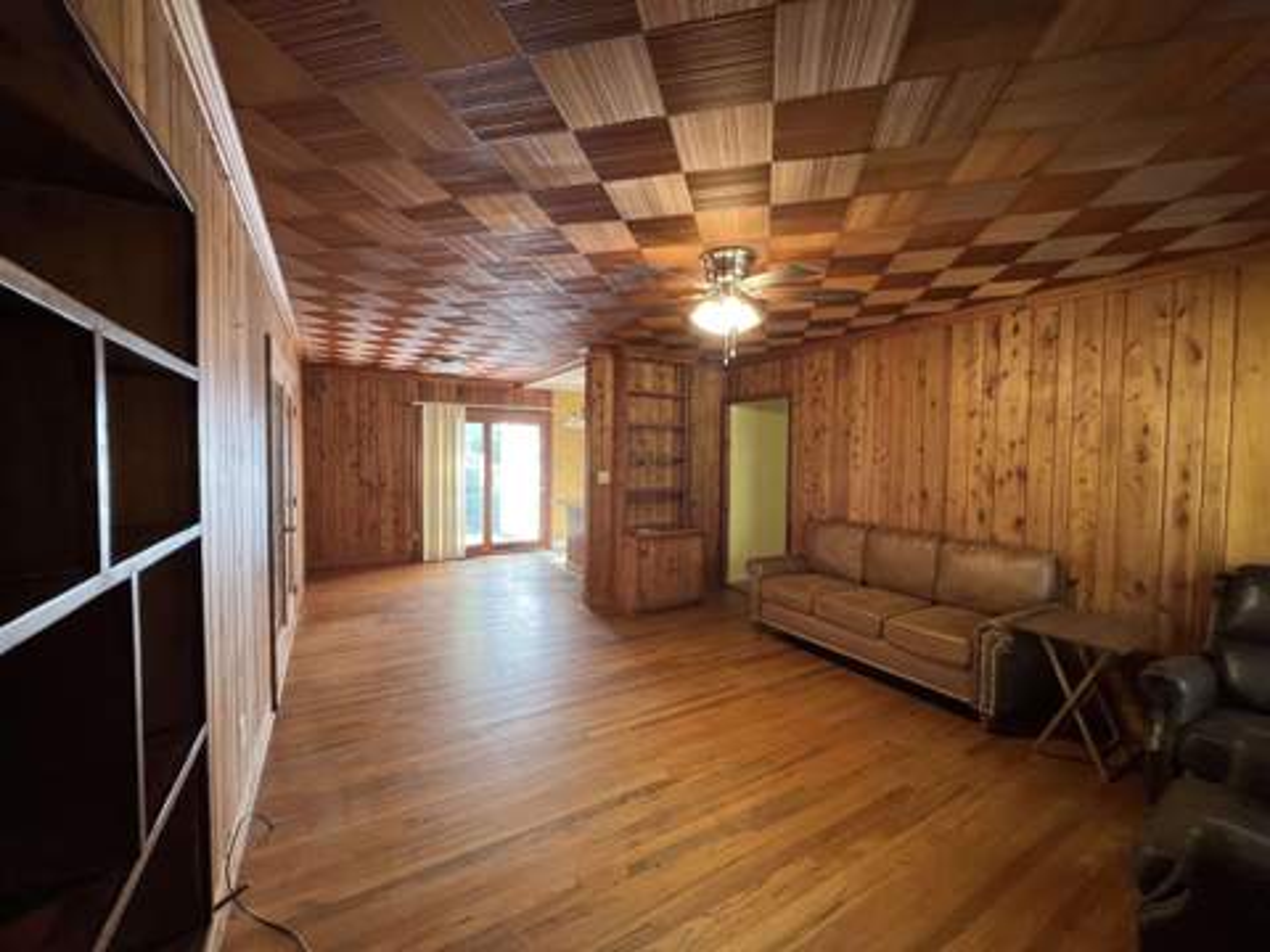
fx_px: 477
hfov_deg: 106.2
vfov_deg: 89.9
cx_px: 635
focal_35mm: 13
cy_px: 476
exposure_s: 1/60
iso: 200
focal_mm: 1.57
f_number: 1.8
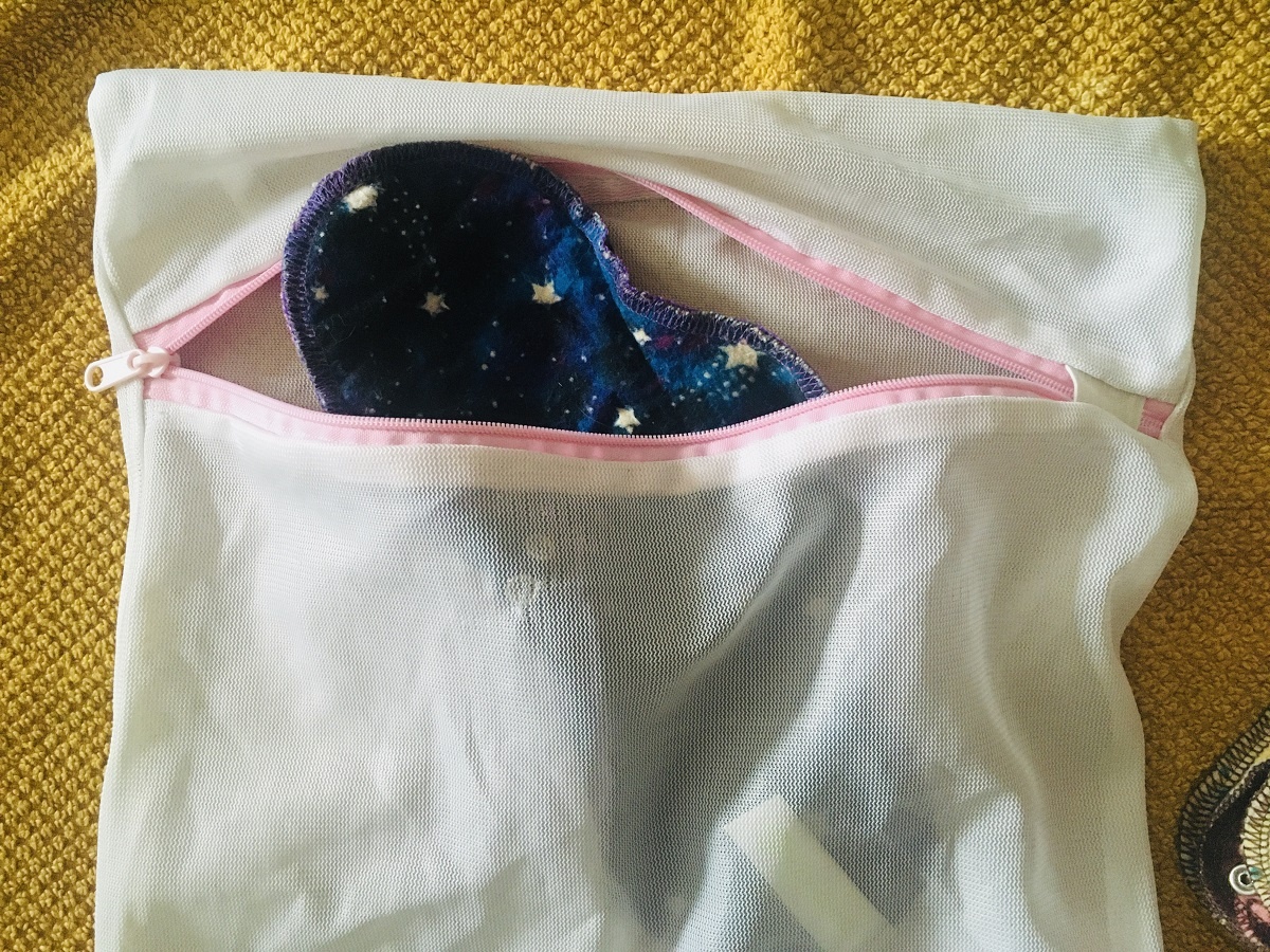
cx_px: 635
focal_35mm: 29
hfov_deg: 61.7
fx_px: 1064
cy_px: 476
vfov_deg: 48.2
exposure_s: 1/15
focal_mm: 4.15
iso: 200
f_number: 2.2
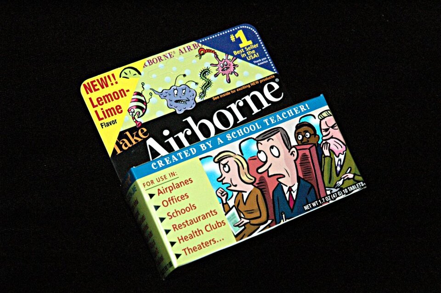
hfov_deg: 20.9
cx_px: 220
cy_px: 146
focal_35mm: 98
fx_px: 1193
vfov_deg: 14.0
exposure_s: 1/60
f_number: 11
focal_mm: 65
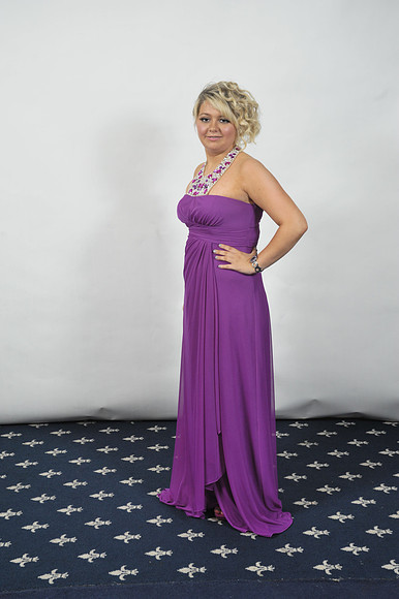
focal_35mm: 52
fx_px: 865
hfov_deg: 26.0
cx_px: 200
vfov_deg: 38.2
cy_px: 300
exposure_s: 1/160
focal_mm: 52
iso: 1000
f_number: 7.1
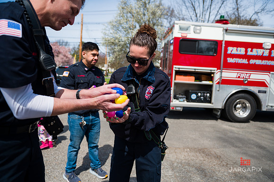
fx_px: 183
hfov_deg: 73.8
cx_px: 137
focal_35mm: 24
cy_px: 91
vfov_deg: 53.1
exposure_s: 1/4000
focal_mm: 24
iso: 200
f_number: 4
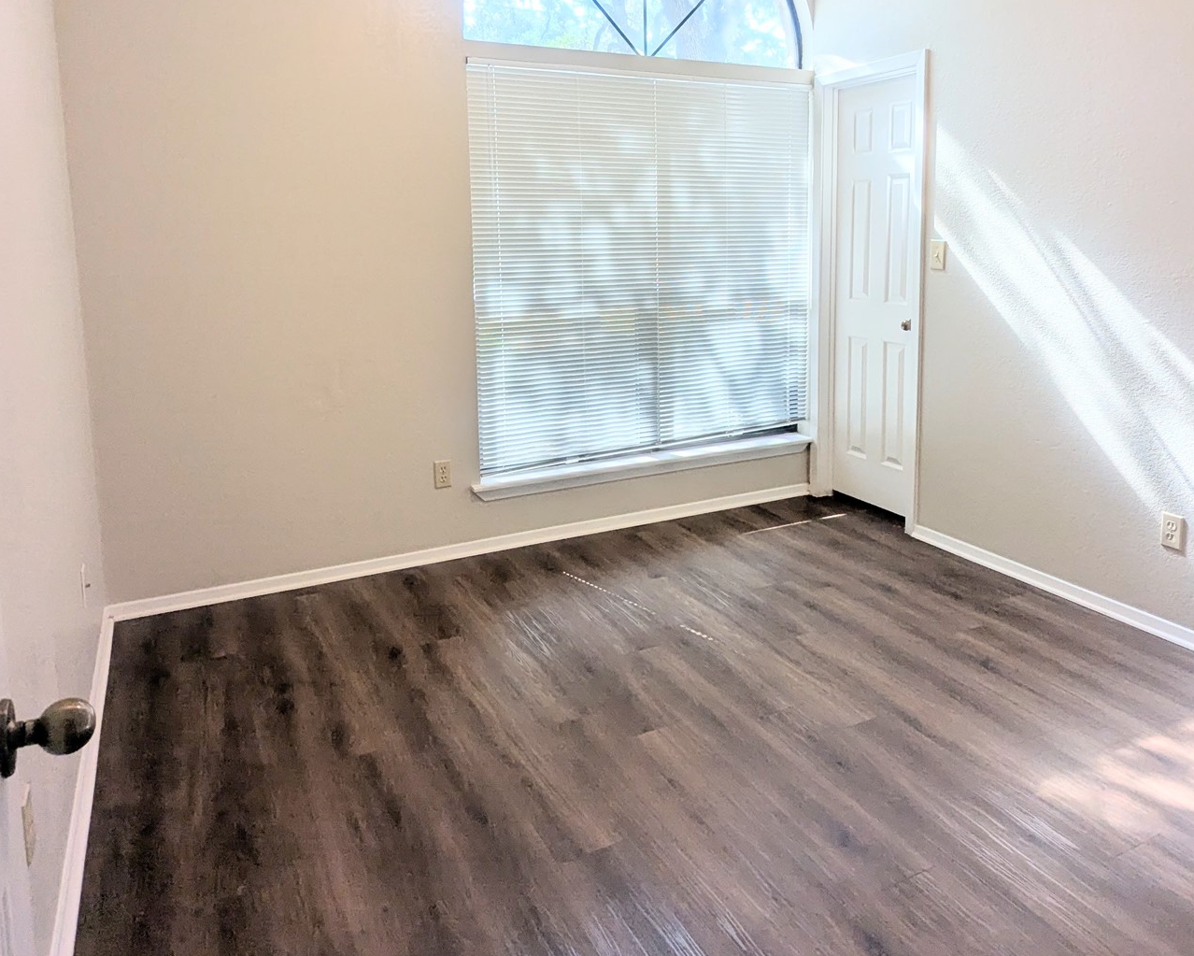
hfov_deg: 67.9
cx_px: 661
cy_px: 345
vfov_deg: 56.0
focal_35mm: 25
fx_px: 884
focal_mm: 2.35
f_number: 2.2
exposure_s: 1/199
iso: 57
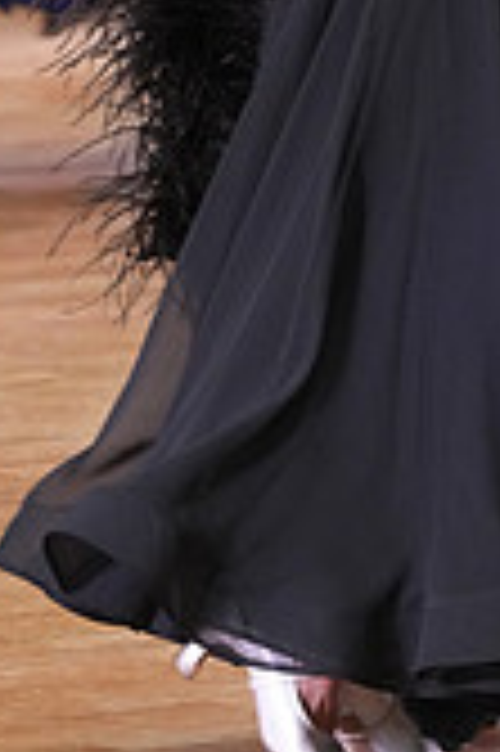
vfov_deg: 3.4
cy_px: -284
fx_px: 12796
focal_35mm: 613
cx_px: 624
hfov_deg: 2.2
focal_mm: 176
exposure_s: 1/200
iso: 4000
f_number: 5.6
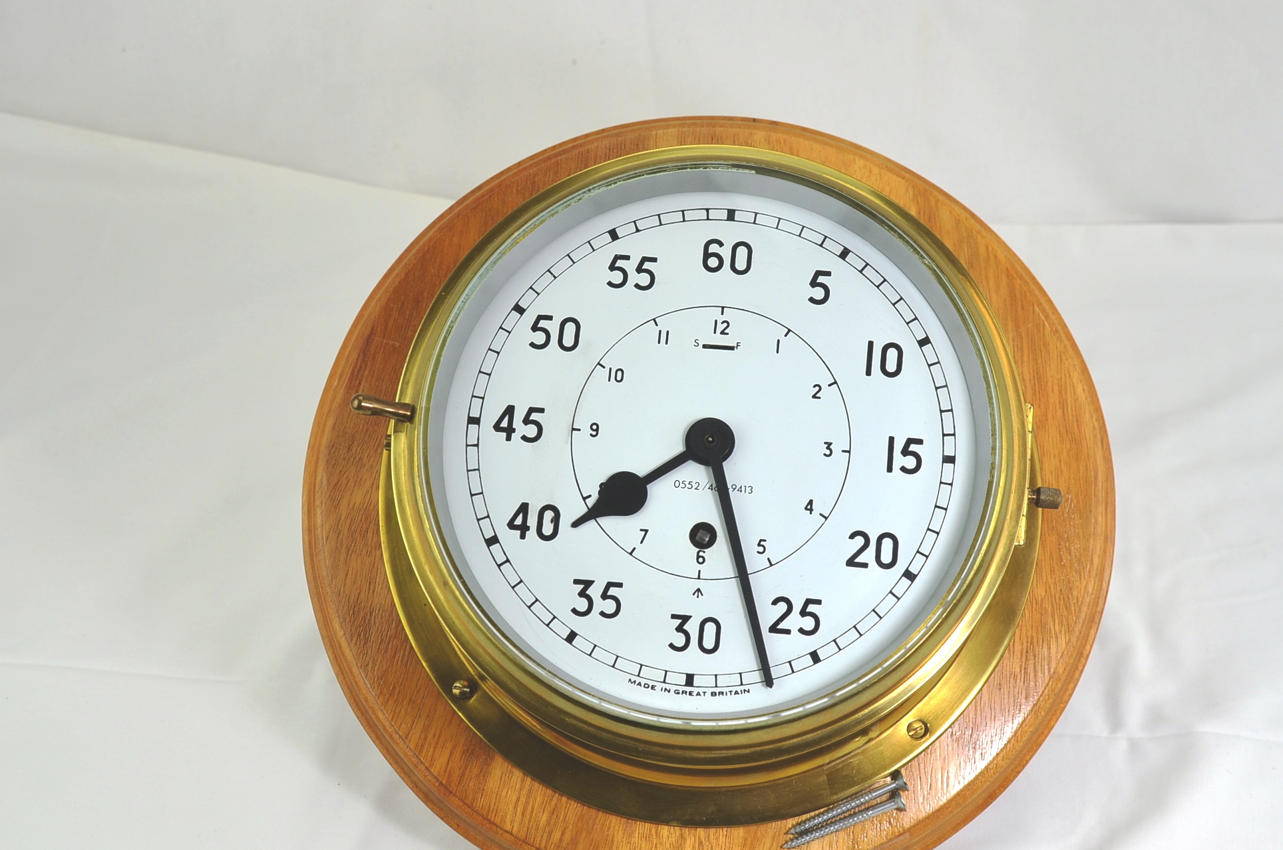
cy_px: 507
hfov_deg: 42.8
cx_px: 705
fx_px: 1636
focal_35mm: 46
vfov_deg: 29.1
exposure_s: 1/125
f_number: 5.6
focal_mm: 24
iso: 200
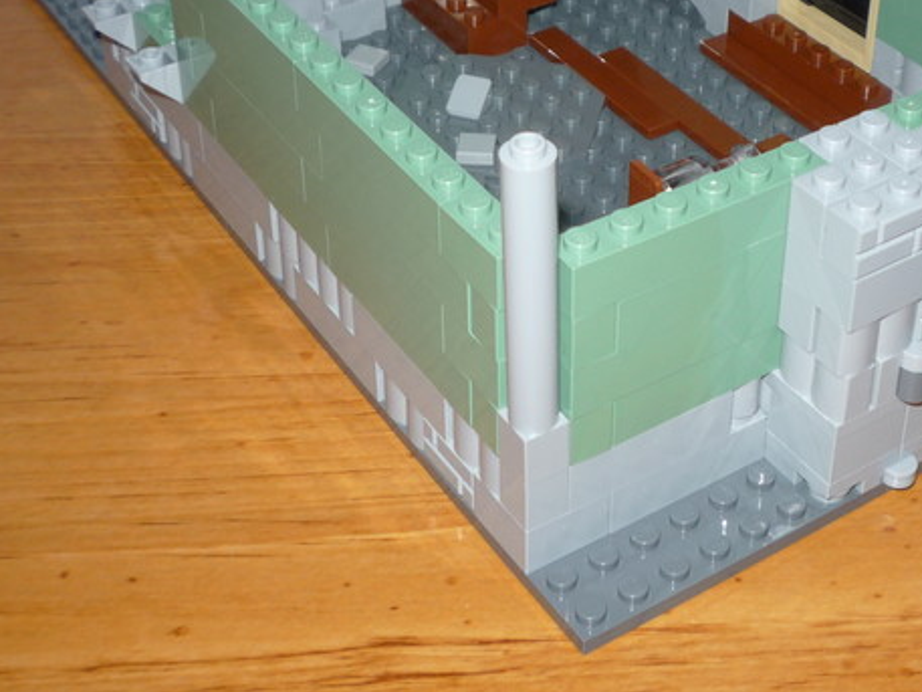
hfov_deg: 30.5
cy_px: 146
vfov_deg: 23.0
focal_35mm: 63
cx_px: 601
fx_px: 1678
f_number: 3.3
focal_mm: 5.2
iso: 100
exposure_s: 1/30
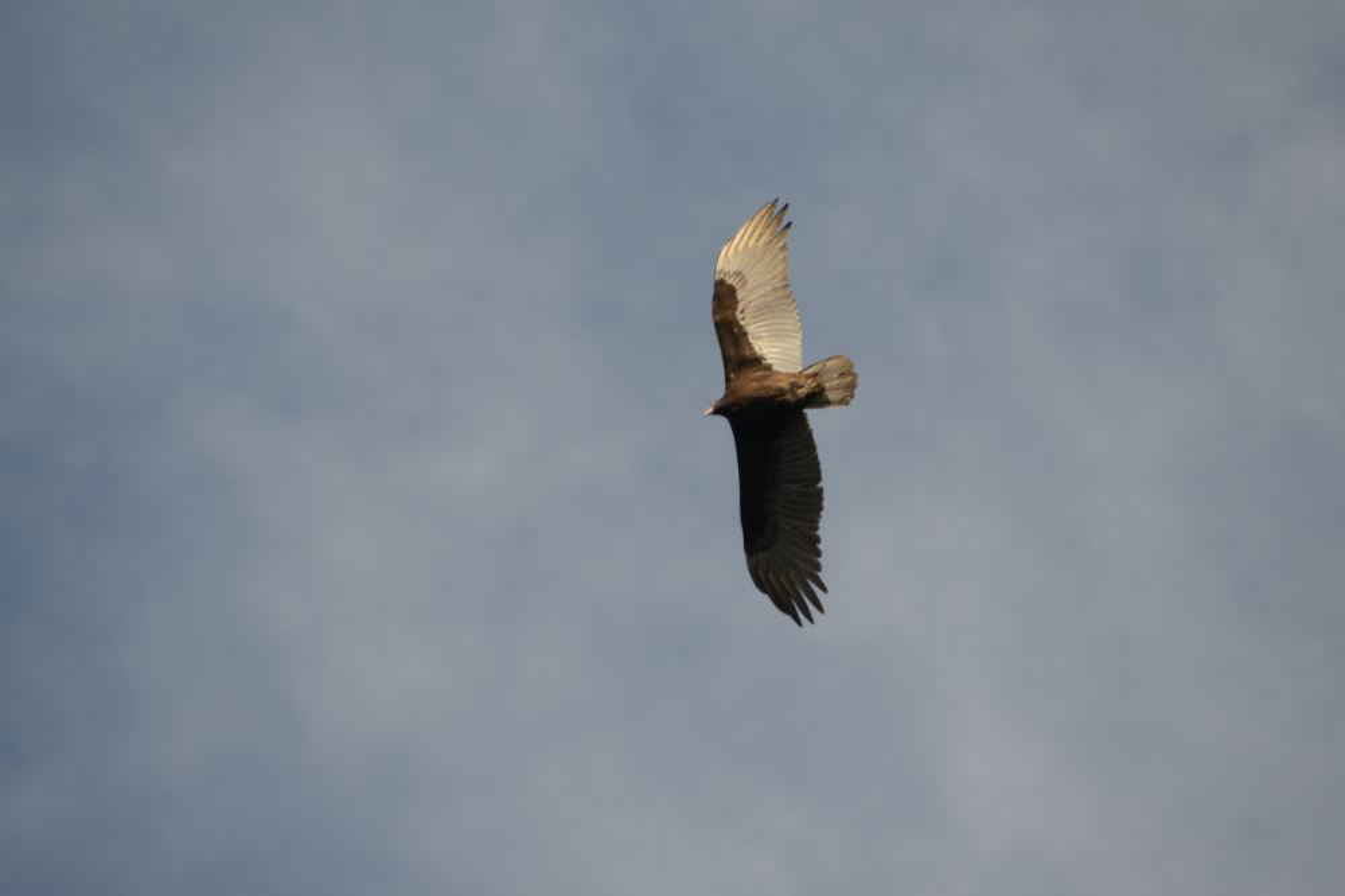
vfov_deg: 4.6
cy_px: 448
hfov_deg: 6.9
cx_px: 672
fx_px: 11204
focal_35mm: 300
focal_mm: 300
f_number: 6.3
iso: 250
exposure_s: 1/1250
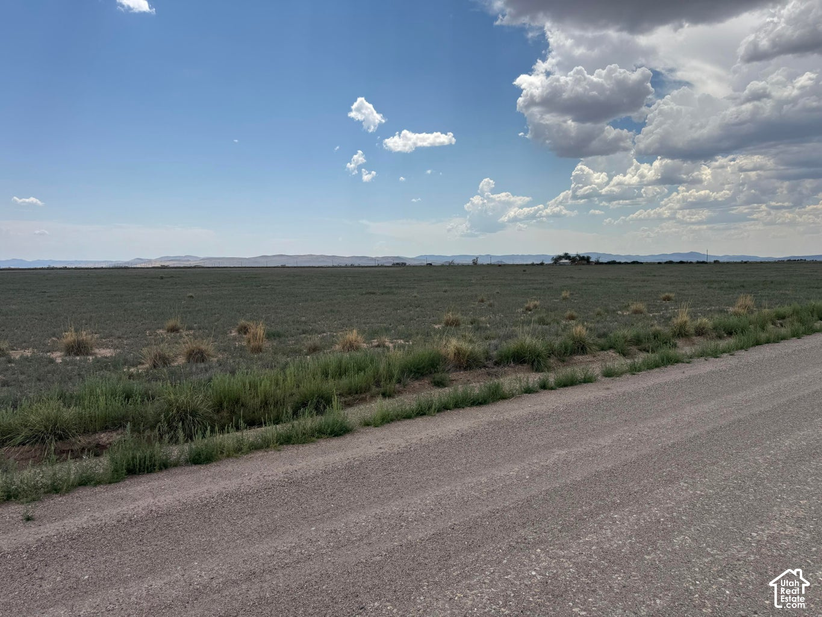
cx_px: 411
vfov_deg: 56.8
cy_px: 308
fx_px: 570
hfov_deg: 71.6
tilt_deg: -4.2
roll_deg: -0.7
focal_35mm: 24
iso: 80
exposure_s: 1/7092
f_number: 1.78
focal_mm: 6.76
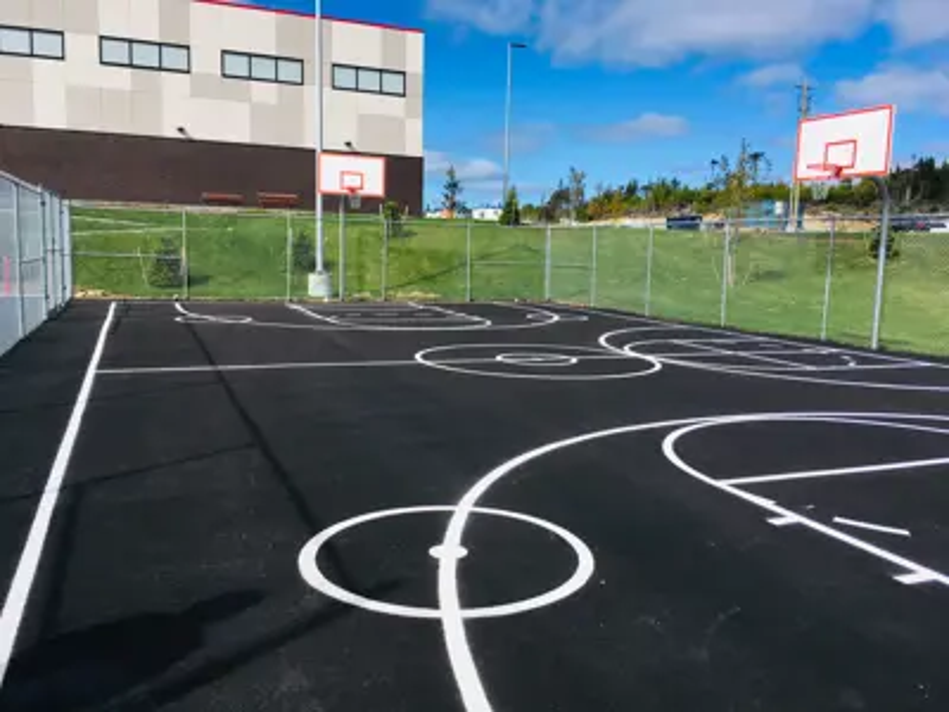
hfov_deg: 61.7
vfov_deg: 48.2
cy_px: 356
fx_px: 795
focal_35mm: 29
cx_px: 474
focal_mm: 4.15
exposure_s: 1/1972
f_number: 2.2
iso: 25
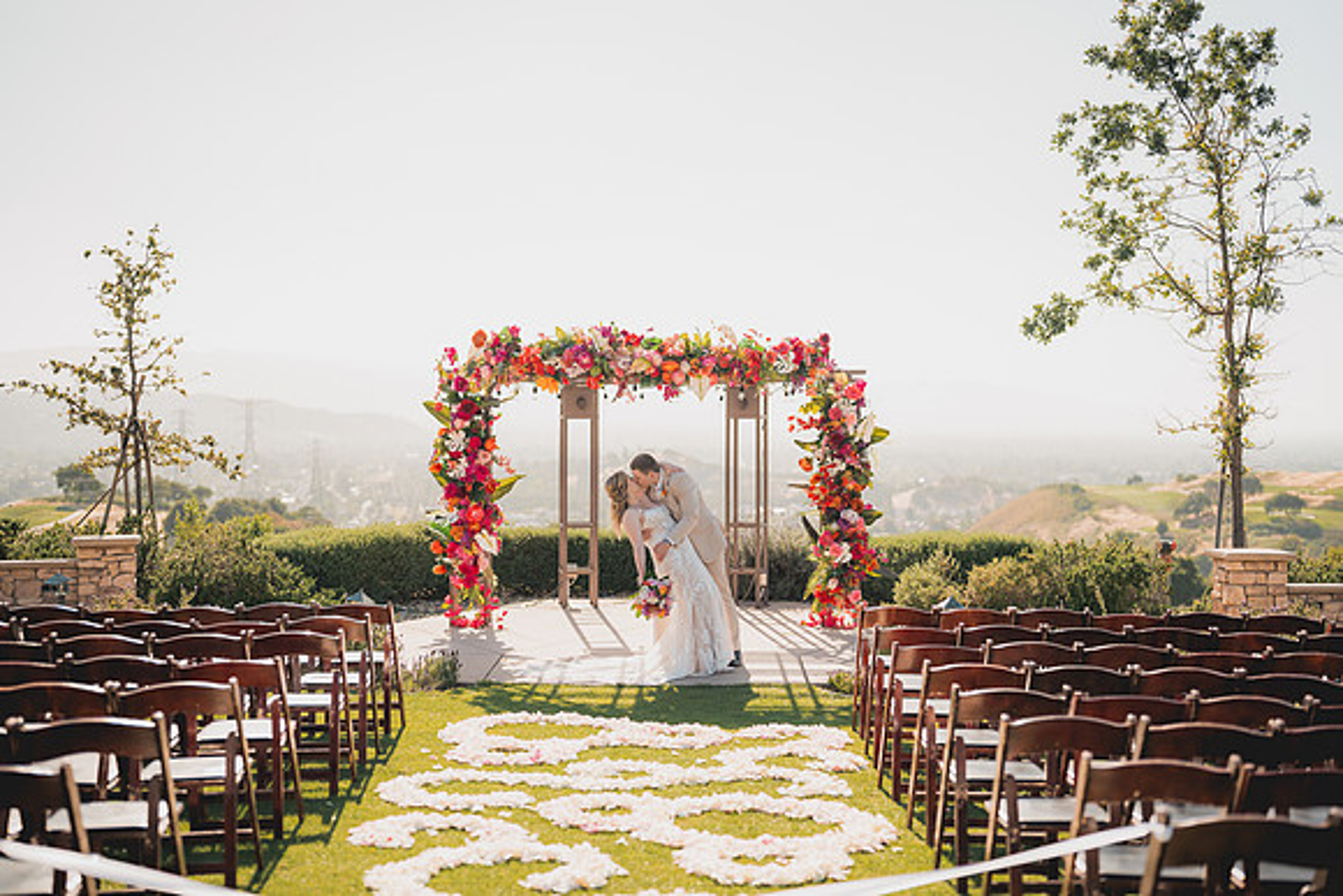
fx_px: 1866
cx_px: 672
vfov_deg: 27.0
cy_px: 448
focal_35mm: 50
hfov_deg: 39.6
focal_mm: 50
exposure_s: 1/3200
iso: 50
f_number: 1.6
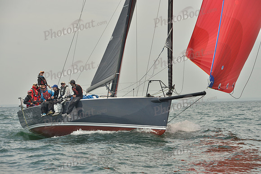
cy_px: 87
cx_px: 130
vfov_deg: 11.2
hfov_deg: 16.8
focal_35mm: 122
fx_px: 885
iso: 280
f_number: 8
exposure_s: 1/1250
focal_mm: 122
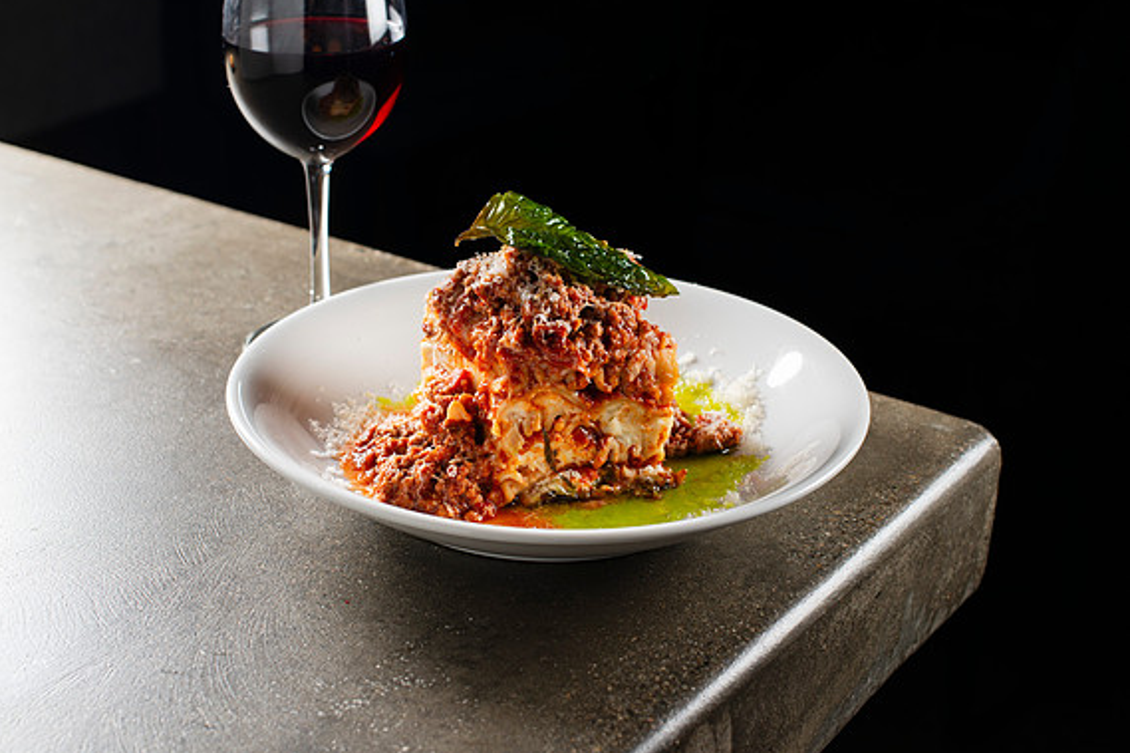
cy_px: 373
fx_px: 1600
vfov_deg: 26.5
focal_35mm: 51
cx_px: 558
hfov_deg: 38.9
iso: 200
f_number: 6.3
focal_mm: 50
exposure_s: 1/200
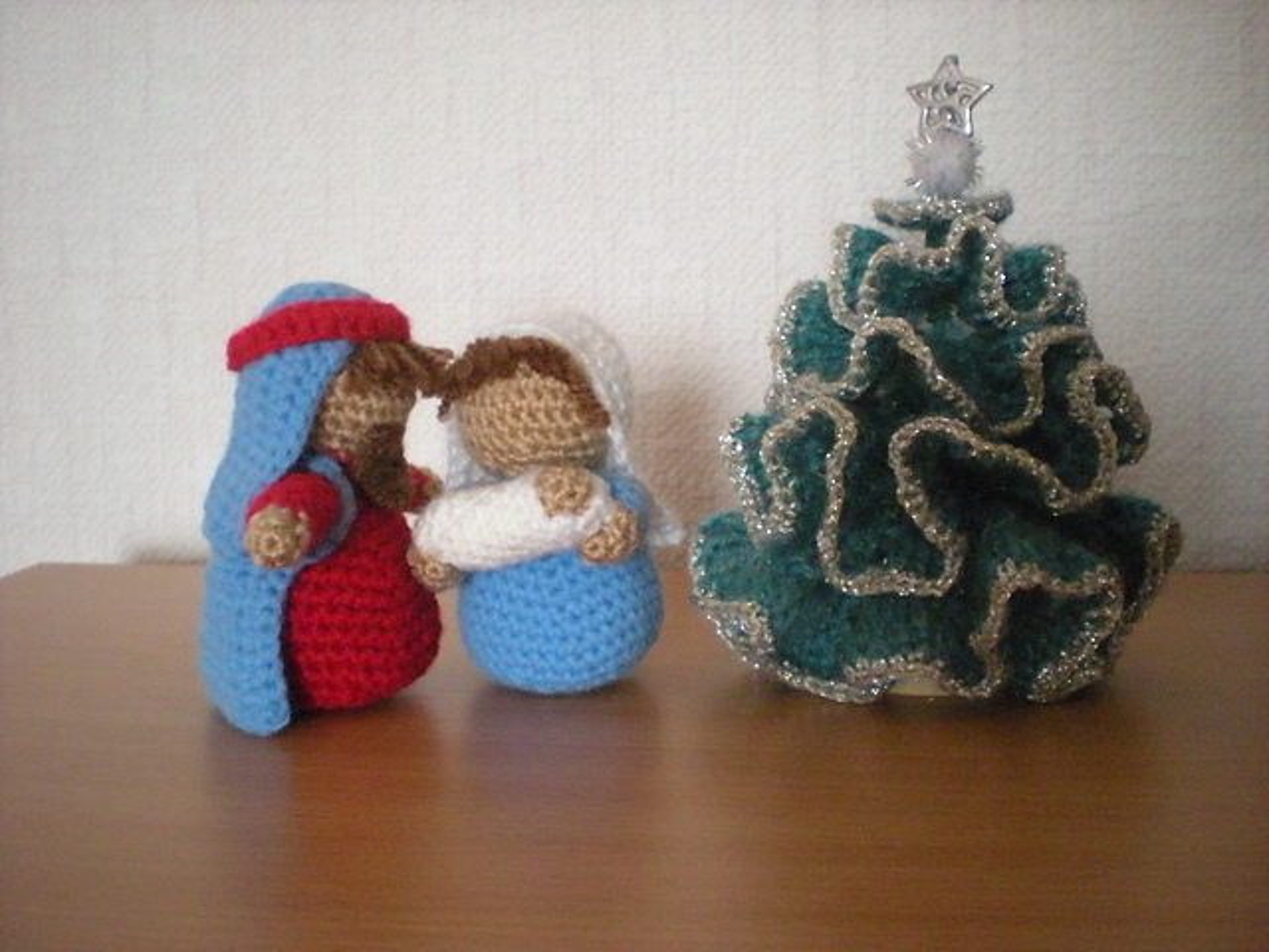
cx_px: 634
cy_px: 476
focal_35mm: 38
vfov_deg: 37.7
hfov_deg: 49.0
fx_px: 1393
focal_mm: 6.3
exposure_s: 1/2.7
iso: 800
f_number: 3.1
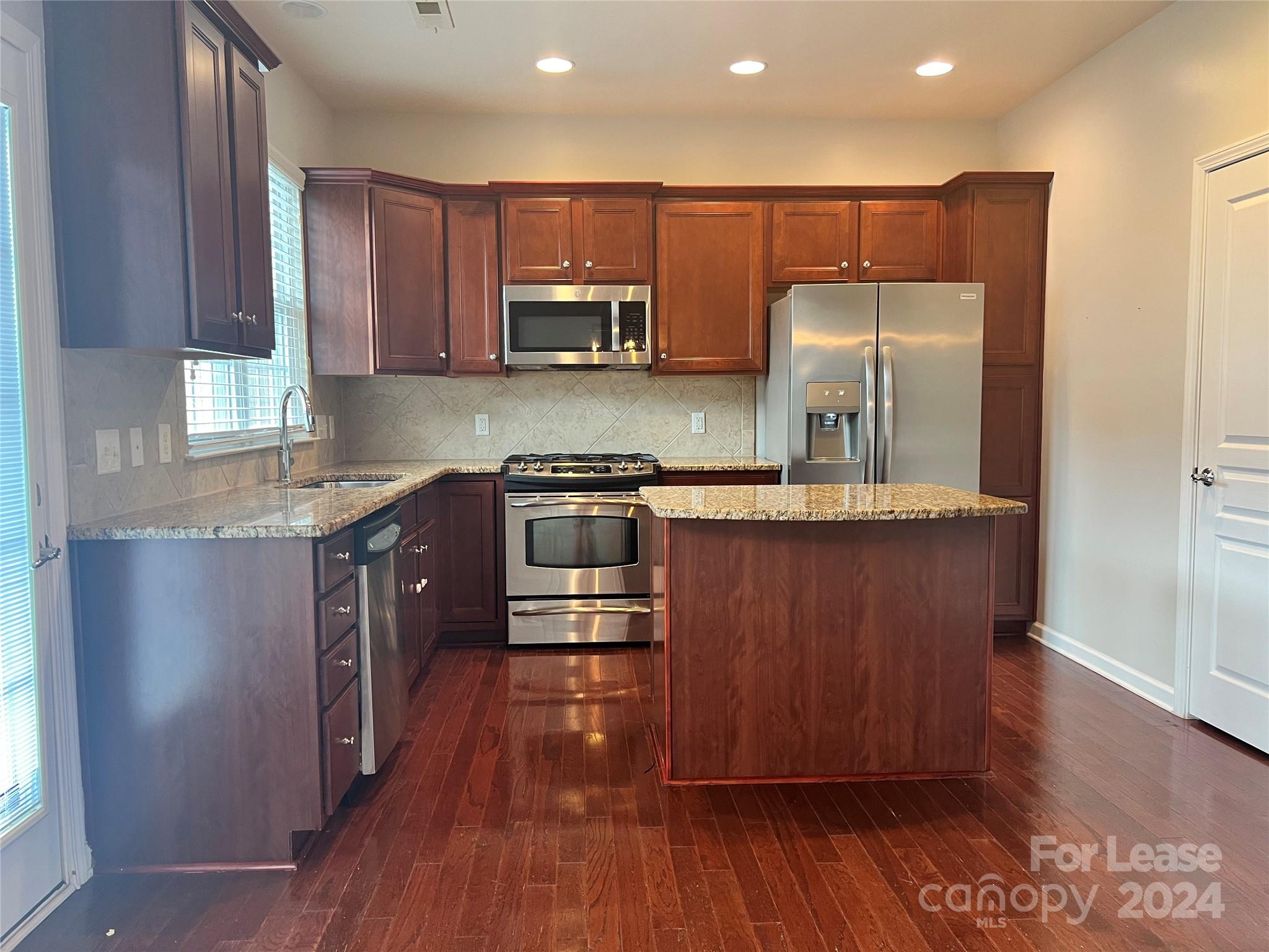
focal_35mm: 26
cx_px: 634
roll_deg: +0.7
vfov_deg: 53.1
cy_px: 476
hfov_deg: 67.3
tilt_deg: -4.5
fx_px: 953
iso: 125
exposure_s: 1/60
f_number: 1.5
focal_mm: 5.7
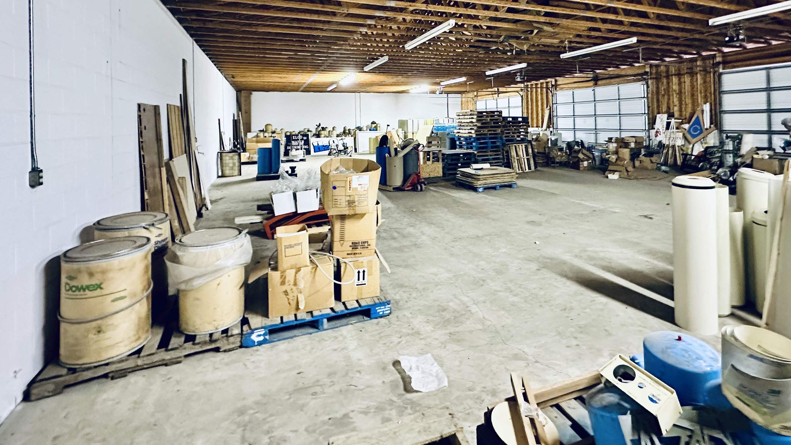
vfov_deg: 58.2
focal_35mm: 18
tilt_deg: +0.8
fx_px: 378
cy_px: 117
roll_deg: +1.2
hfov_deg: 92.6
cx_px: 418
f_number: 2.2
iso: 1000
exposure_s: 1/40
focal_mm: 2.22
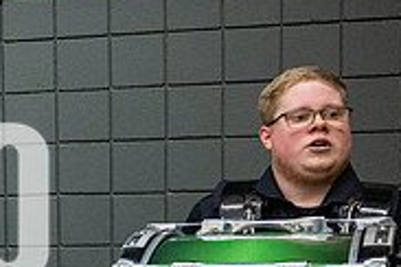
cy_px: 227
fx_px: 846
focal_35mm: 76
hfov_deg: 23.6
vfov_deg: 17.7
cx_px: -116
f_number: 4
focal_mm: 24
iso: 10000
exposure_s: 1/500
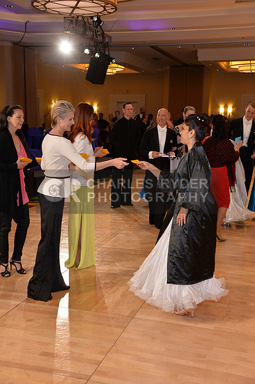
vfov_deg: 41.2
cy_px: 192
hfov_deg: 28.0
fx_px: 511
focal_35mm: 48
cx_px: 128
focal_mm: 48
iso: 1600
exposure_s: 1/250
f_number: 5
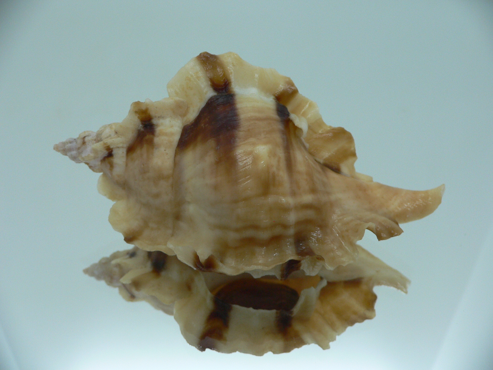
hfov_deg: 52.6
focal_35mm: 35
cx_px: 246
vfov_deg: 40.7
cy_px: 185
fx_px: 498
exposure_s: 1/60
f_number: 2.8
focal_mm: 4.6
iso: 100
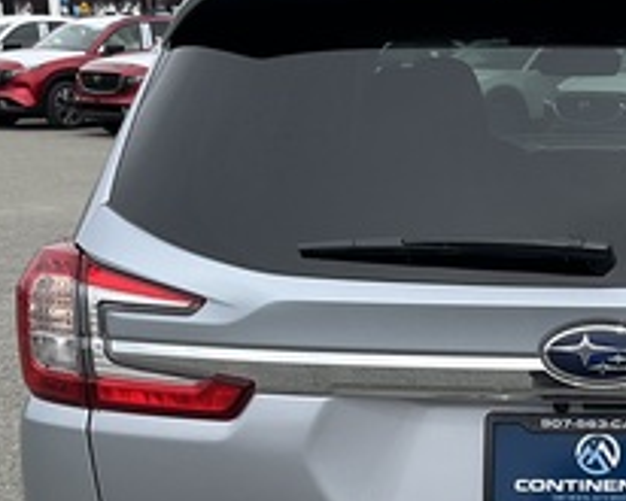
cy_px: 440
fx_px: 1631
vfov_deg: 17.3
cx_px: 541
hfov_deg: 21.3
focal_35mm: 88
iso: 25
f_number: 1.8
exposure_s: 1/1221
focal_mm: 3
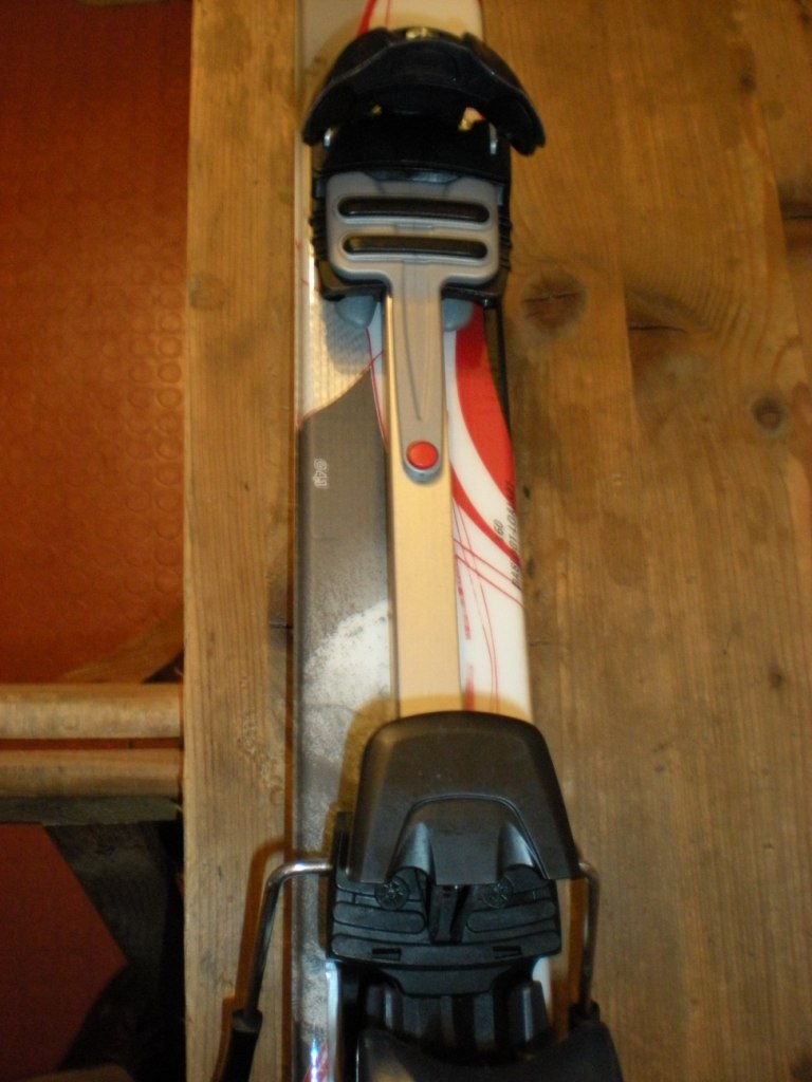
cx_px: 406
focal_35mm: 38
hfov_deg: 37.7
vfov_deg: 49.0
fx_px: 1189
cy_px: 541
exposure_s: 1/8
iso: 400
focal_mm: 6.3
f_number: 3.1
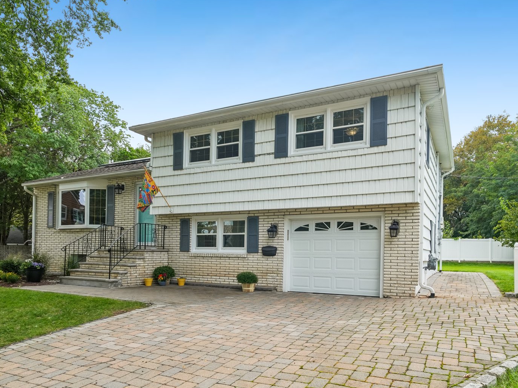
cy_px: 229
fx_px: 344
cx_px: 271
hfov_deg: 73.9
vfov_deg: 58.5
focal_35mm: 23
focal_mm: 16
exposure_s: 1/320
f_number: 8
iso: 400
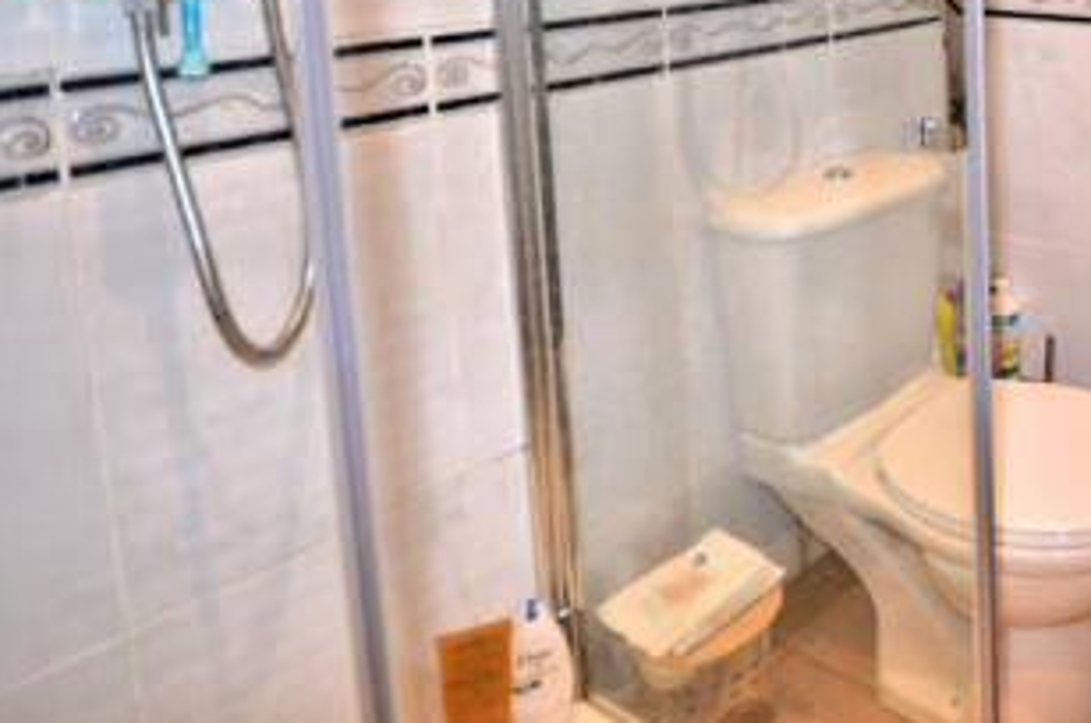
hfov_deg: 46.3
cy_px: -18
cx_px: 1155
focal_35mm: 32
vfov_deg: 36.4
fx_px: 968
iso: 500
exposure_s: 1/60
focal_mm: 10
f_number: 4
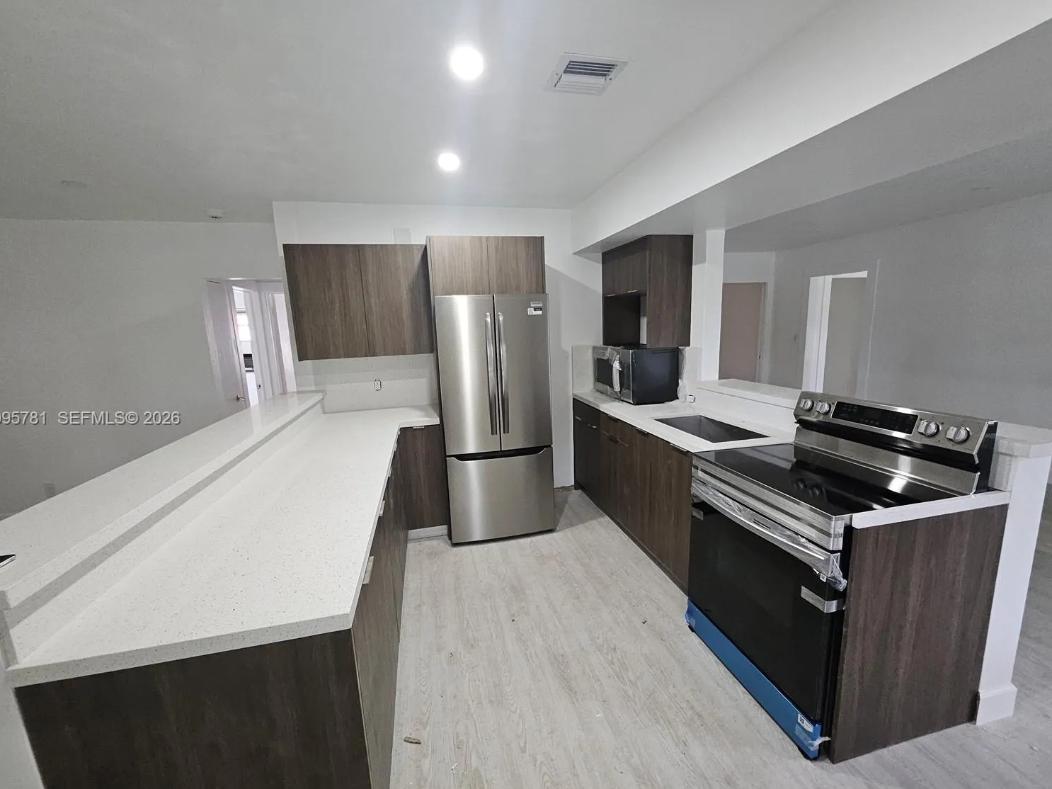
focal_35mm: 14
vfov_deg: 85.6
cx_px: 526
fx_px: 425
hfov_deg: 102.1
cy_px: 419
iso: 320
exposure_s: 1/60
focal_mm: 1.74
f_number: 2.2
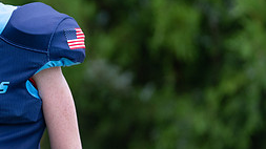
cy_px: 52
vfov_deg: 2.6
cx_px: -4
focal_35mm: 472
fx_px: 3327
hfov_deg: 4.6
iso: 400
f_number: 2.8
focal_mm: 179
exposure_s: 1/320
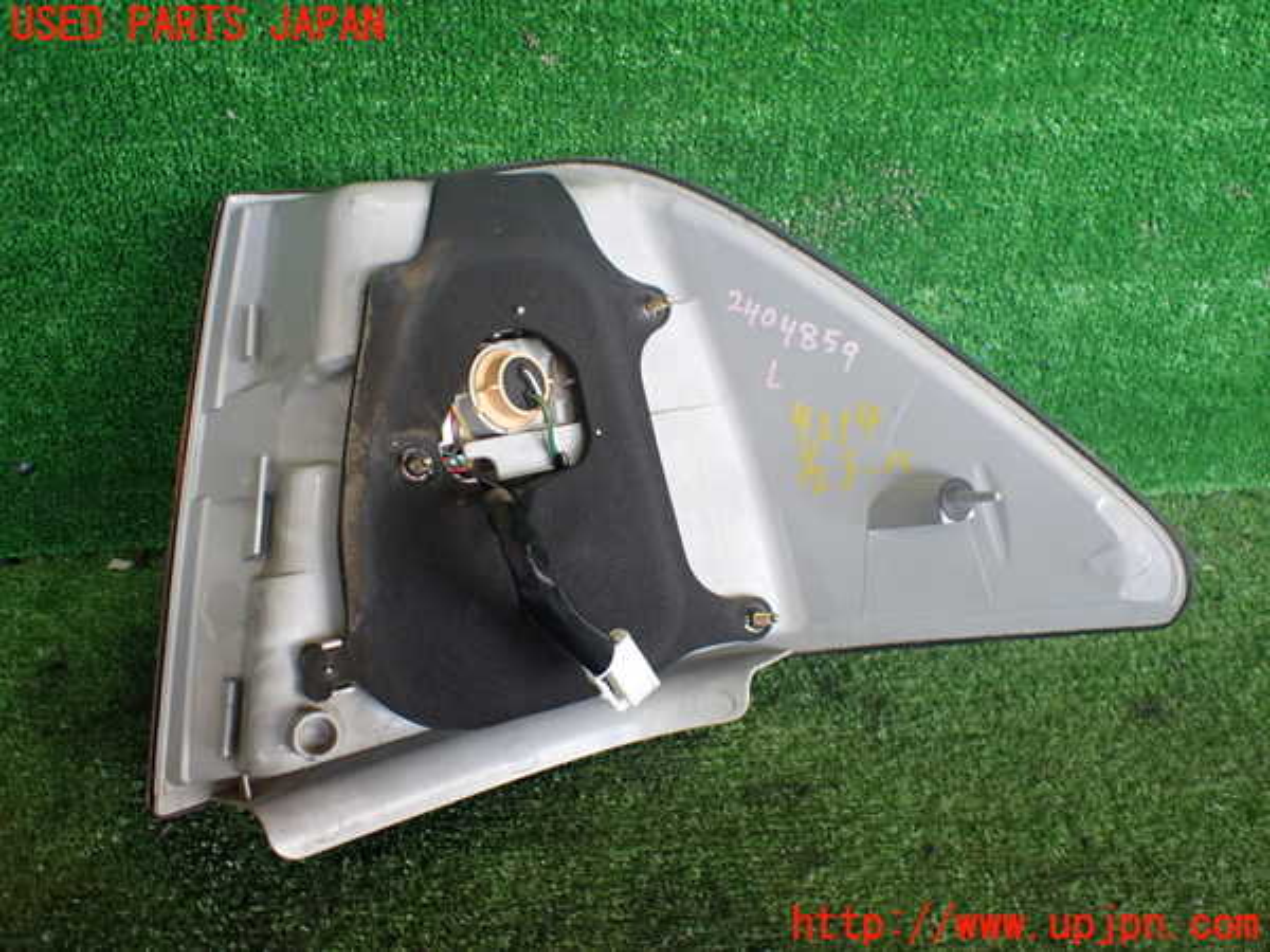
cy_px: 476
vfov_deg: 46.8
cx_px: 635
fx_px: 1101
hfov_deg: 60.0
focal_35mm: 30
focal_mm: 5.4
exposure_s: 1/125
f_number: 2.3
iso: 250
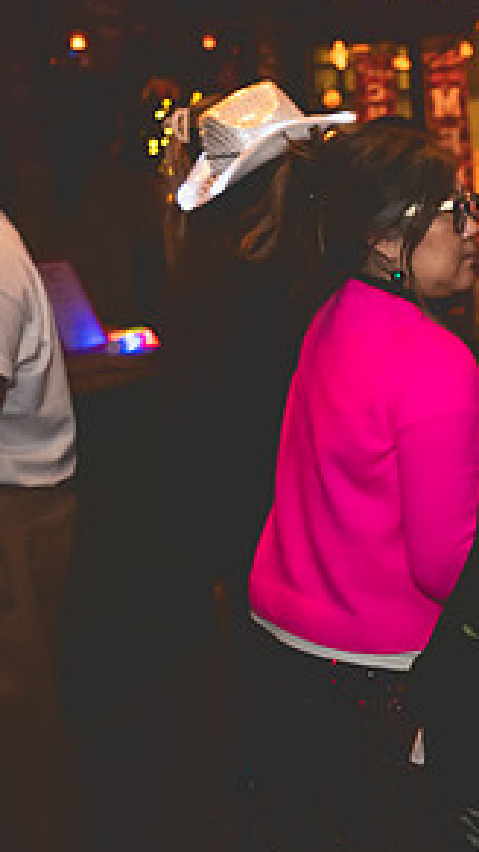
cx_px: 738
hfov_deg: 19.7
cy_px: 399
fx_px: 1176
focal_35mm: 52
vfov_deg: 39.9
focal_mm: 24
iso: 3200
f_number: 2.8
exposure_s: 1/100
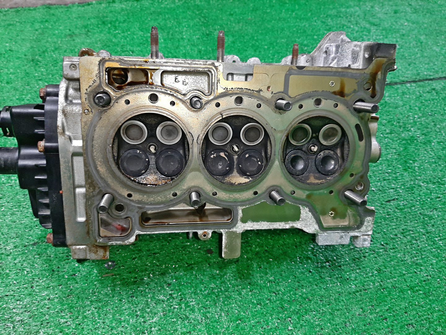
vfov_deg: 53.1
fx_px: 335
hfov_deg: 67.3
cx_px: 223
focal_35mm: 26
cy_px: 168
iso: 172
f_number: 1.7
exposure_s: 1/50
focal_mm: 3.93
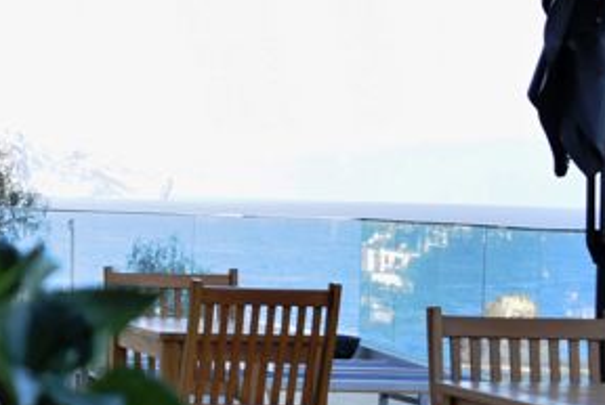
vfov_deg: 9.6
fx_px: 2420
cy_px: 214
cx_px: -412
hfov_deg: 13.1
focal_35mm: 144
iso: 200
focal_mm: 27
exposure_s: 1/320
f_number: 4.5
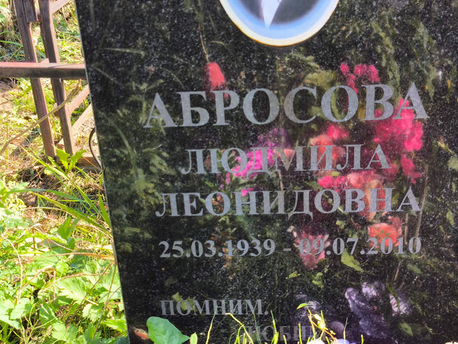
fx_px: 662
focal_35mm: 50
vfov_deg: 29.1
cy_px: 172
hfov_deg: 38.2
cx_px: 229
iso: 50
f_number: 1.7
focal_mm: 4.71
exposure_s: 1/192
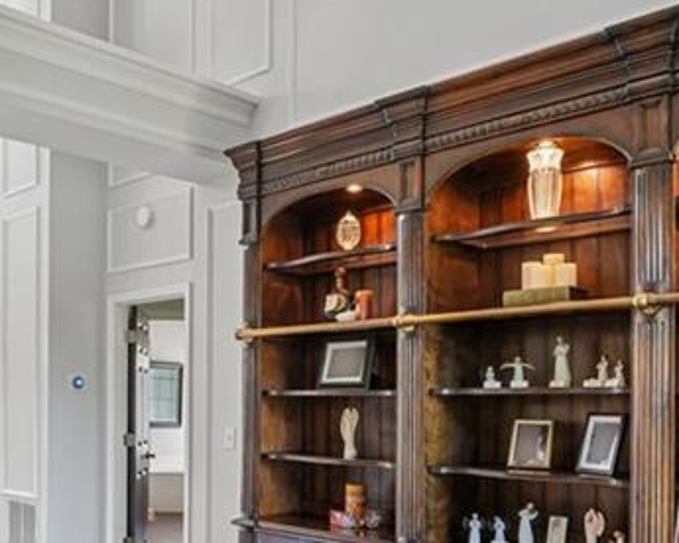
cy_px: 436
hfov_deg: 45.6
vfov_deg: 36.9
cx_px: 189
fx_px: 784
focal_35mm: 39
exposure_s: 1/13
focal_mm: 14
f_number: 8
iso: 320
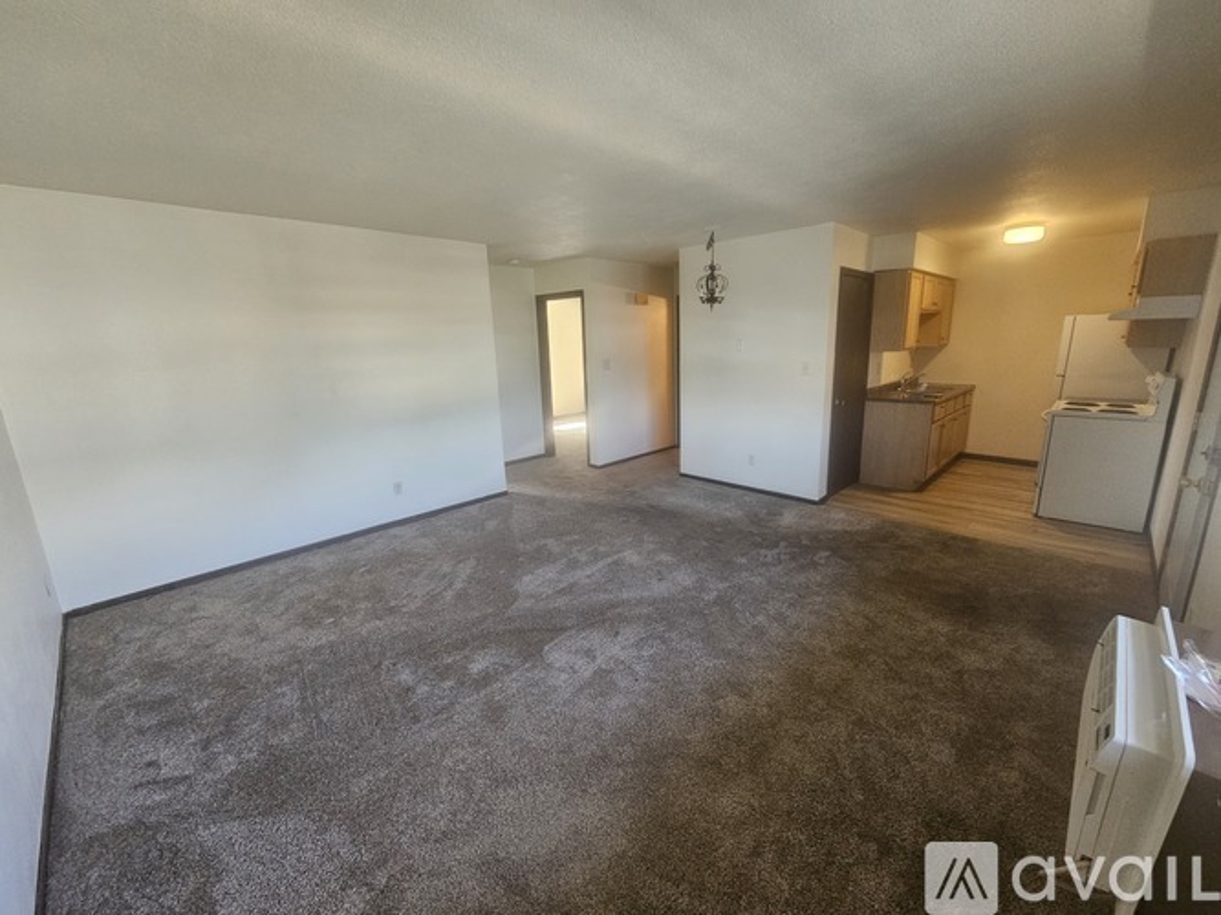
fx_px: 458
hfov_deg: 106.2
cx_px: 610
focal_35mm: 13
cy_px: 458
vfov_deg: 89.9
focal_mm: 2.2
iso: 320
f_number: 2.2
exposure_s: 1/60
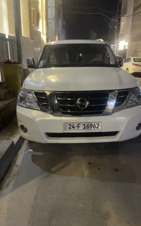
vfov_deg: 68.4
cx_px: 78
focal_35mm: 27
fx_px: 166
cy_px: 114
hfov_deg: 45.9
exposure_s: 1/34
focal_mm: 5.1
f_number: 1.6
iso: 640
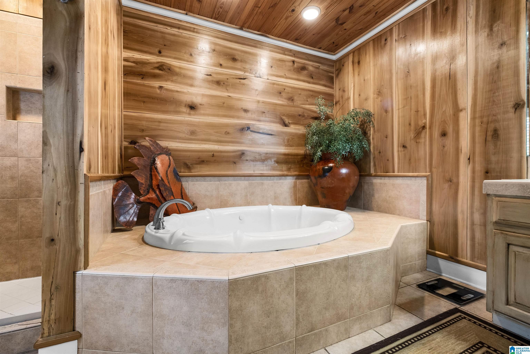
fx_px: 221
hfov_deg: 100.4
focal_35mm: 15
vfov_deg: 77.3
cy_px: 177
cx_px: 265
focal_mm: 10
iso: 640
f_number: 7.1
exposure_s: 1/3
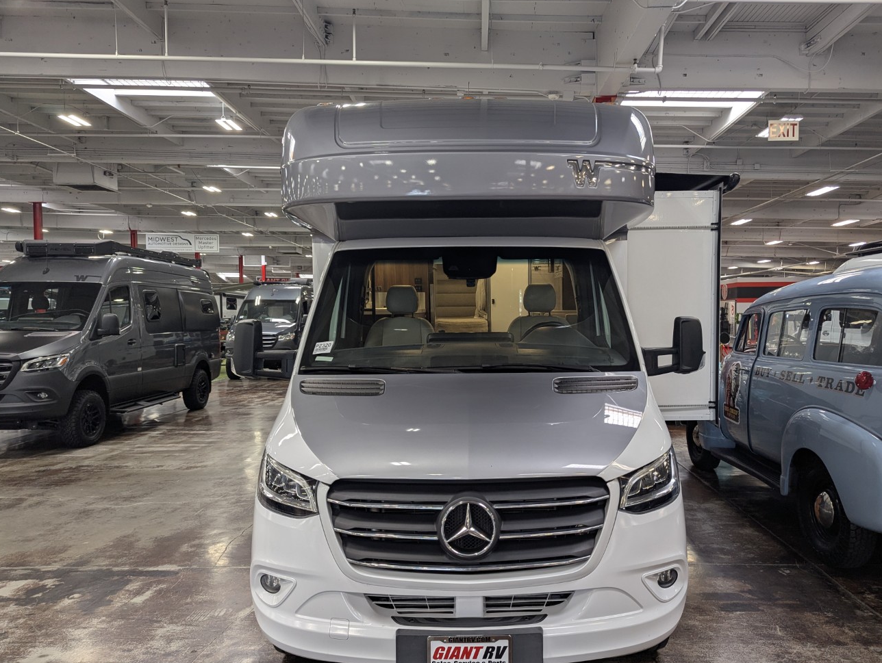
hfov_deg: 67.2
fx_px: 663
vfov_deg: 53.1
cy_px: 352
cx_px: 473
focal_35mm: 26
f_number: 1.85
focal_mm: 6.81
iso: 48
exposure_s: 1/60
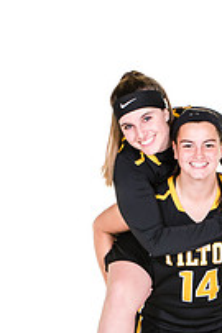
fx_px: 2529
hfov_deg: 5.0
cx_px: 179
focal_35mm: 273
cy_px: 272
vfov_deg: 7.5
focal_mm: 82
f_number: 6.3
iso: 200
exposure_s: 1/160
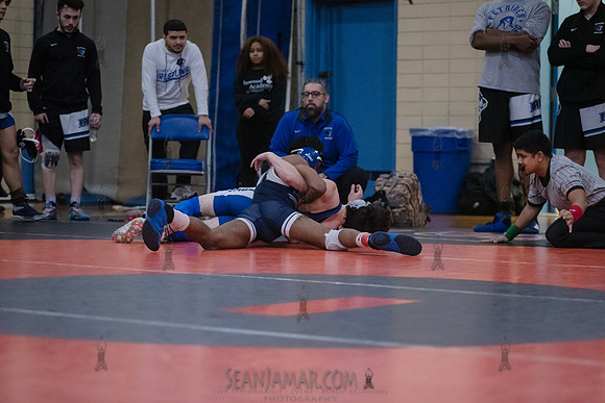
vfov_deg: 12.2
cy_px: 202
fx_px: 1883
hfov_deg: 18.3
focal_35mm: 112
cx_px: 302
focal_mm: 112
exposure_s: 1/400
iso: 8000
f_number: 3.2
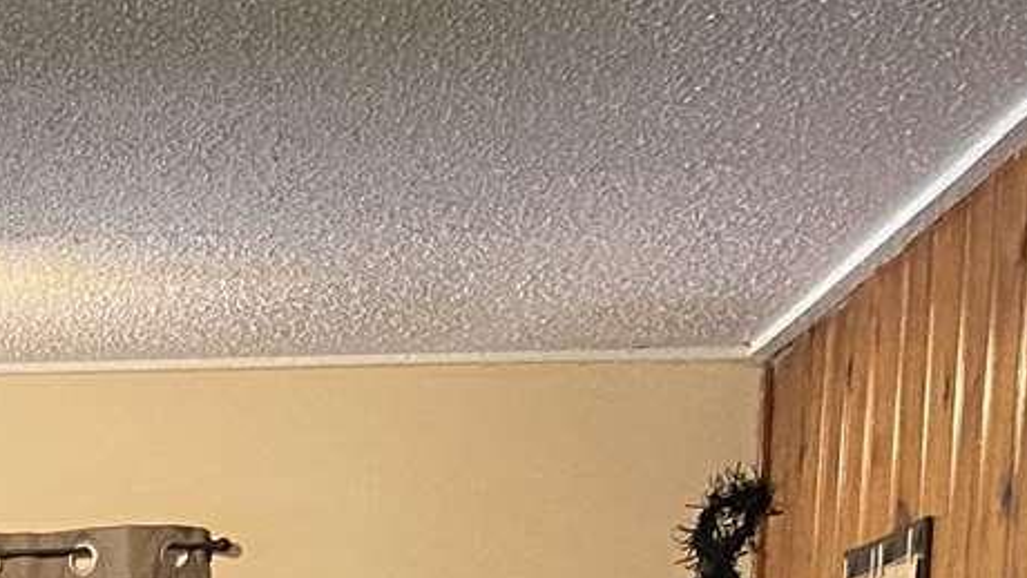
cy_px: 1245
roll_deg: -1.5
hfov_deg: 15.3
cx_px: -654
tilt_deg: -6.1
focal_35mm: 126
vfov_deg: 8.9
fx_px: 3432
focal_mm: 4.25
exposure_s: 1/60
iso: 500
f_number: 1.8
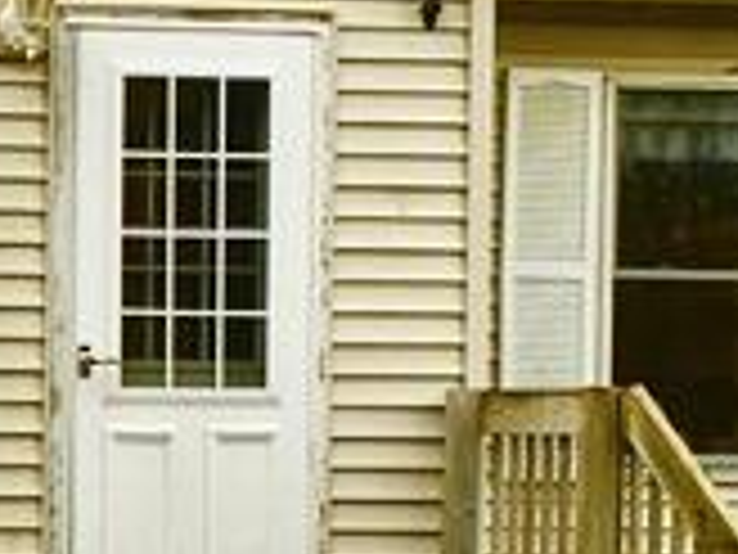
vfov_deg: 8.1
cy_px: 635
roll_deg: -1.1
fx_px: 3859
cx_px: -454
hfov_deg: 10.5
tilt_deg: -2.0
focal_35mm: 181
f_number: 2.2
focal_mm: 4.15
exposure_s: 1/120
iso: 25
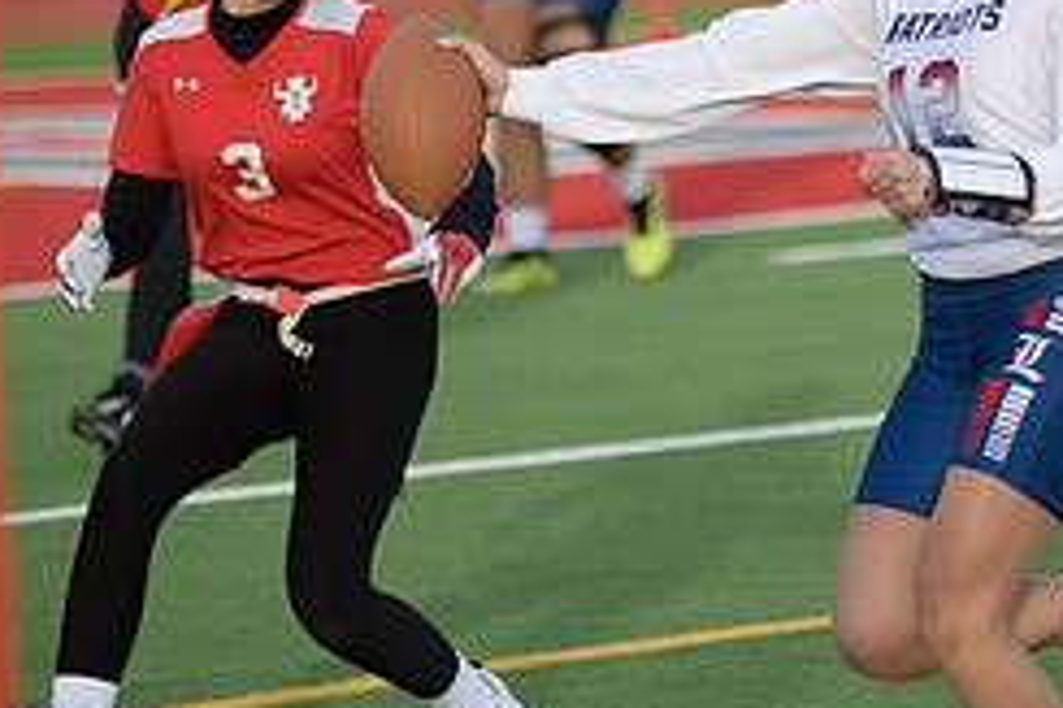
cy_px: 50
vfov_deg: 4.1
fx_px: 9796
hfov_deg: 6.2
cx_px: 915
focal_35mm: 332
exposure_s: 1/4000
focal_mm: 140
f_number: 2.8
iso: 640
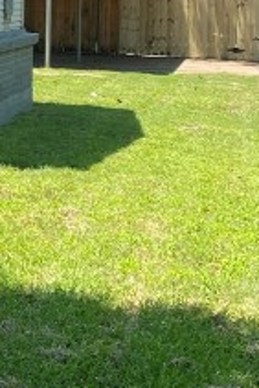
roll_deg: -0.5
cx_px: -411
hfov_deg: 9.2
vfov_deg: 15.4
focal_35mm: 131
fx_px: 1411
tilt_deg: -1.2
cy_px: 31
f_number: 1.8
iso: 32
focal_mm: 4.25
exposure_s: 1/1701
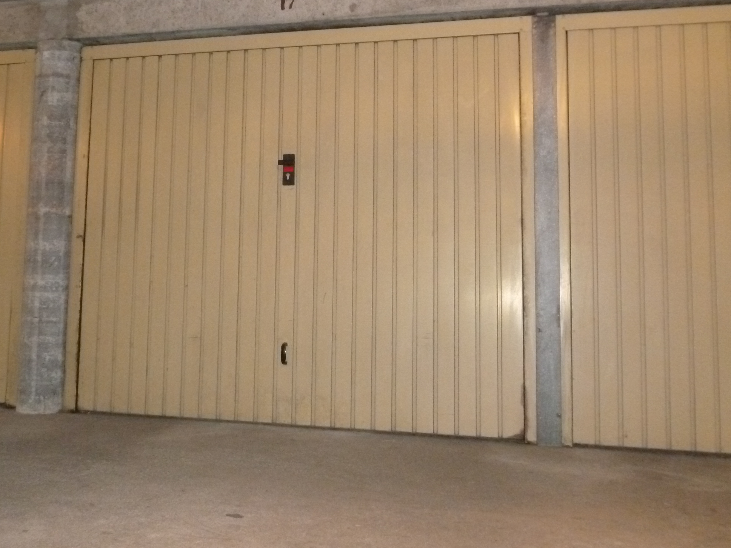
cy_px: 192
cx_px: 279
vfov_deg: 38.3
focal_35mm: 37
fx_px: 781
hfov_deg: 49.7
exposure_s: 1/10
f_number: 3.3
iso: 640
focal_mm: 5
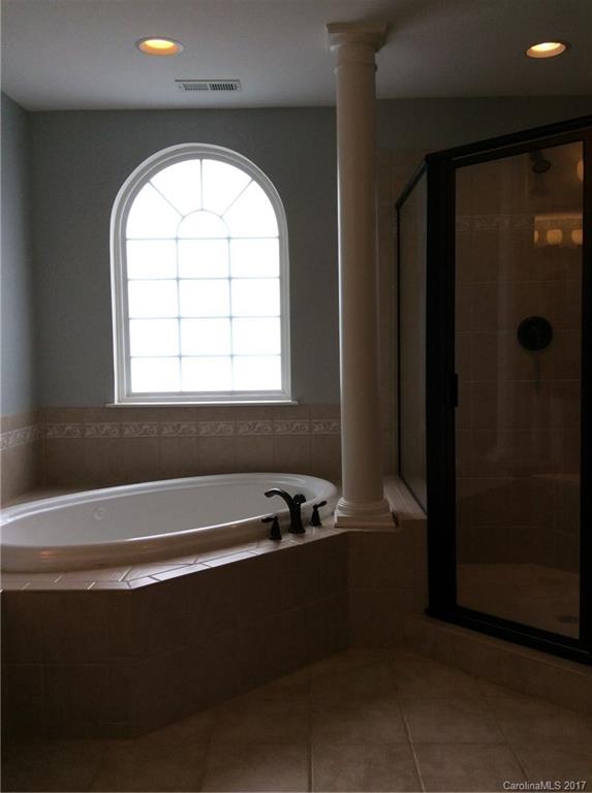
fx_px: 732
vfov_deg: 56.9
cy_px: 396
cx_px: 296
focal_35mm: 32
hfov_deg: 44.0
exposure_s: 1/120
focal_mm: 3.3
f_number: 2.4
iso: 50
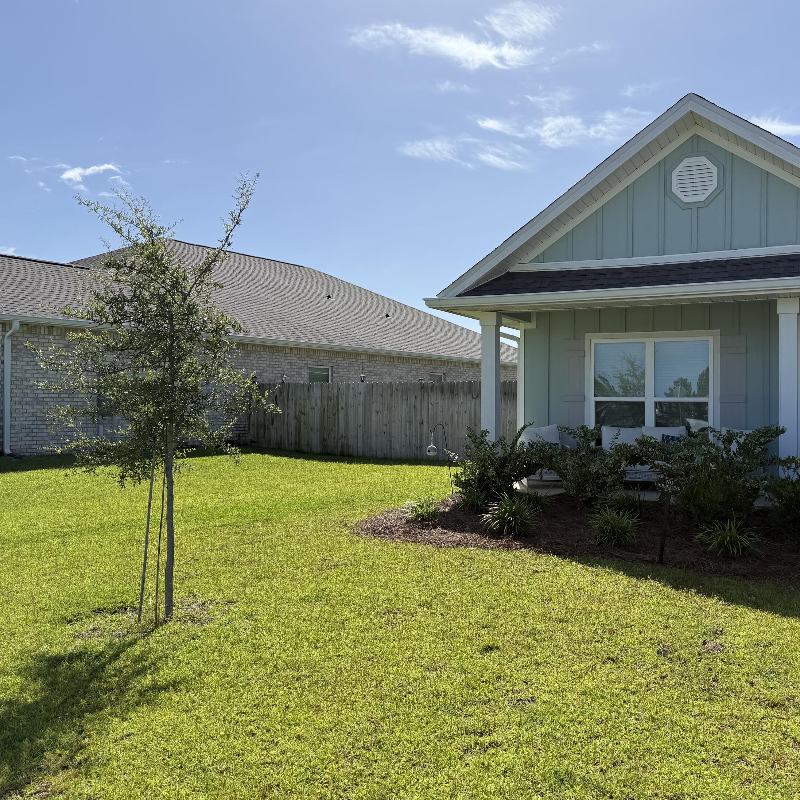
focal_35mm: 29
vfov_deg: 55.6
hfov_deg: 54.7
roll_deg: -0.6
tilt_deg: +1.8
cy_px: 393
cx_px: 520
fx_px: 758
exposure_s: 1/5714
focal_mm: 6.76
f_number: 1.78
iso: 80
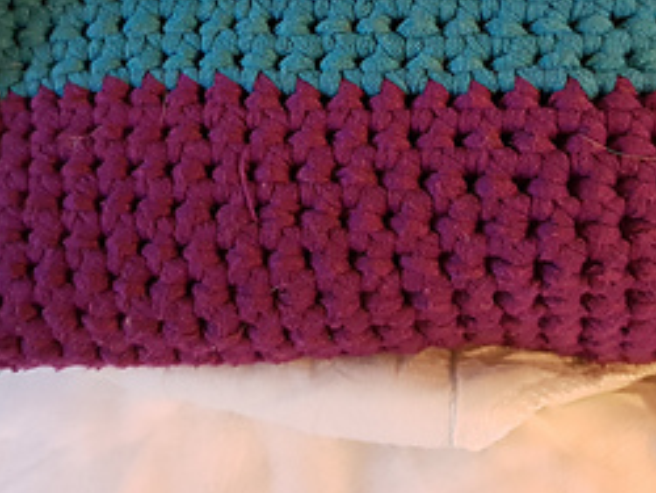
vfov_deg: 27.0
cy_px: 41
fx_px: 986
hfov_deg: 36.7
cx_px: 375
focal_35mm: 52
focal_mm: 4.2
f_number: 1.7
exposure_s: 1/10
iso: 640
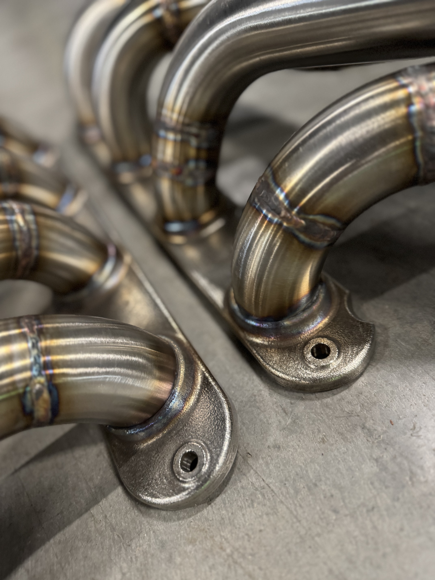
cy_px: 290
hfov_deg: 56.8
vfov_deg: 71.6
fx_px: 402
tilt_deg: -45.6
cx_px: 218
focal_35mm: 24
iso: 640
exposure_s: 1/40
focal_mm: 6.76
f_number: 1.78
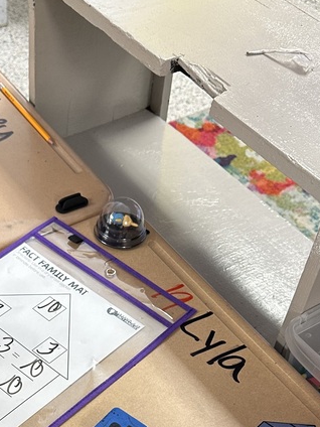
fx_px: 715
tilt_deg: -56.7
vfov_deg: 29.8
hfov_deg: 24.8
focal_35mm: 58
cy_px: 474
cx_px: 60
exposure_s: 1/60
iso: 200
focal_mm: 6.86
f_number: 1.78
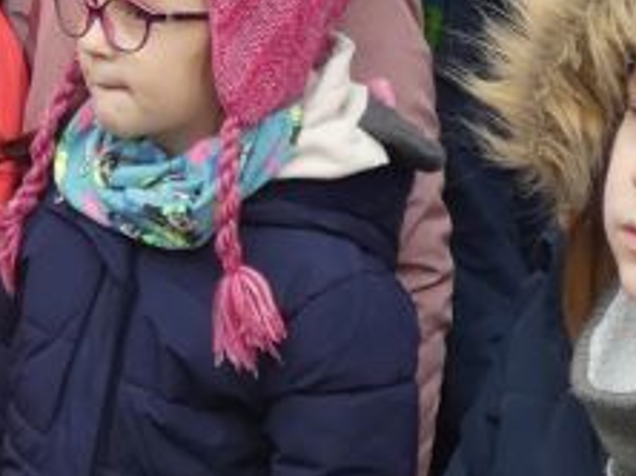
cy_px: -178
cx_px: -63
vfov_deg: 11.1
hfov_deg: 14.8
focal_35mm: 130
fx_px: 2386
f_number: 2.8
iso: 80
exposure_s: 1/60
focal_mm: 3.6
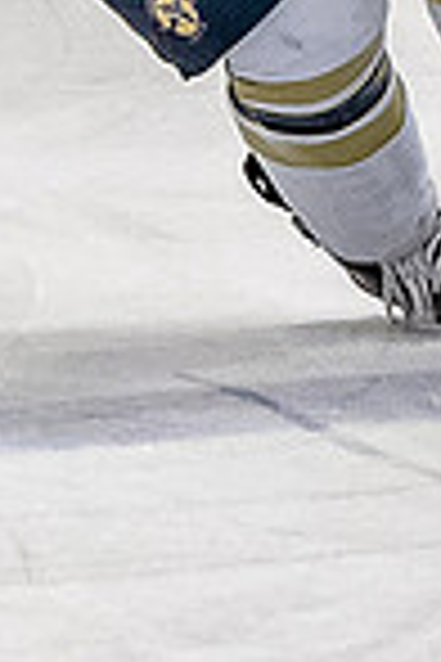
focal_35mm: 1449
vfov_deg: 1.4
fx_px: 26623
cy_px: -205
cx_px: 245
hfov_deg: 0.9
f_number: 4
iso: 2200
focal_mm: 116
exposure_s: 1/800
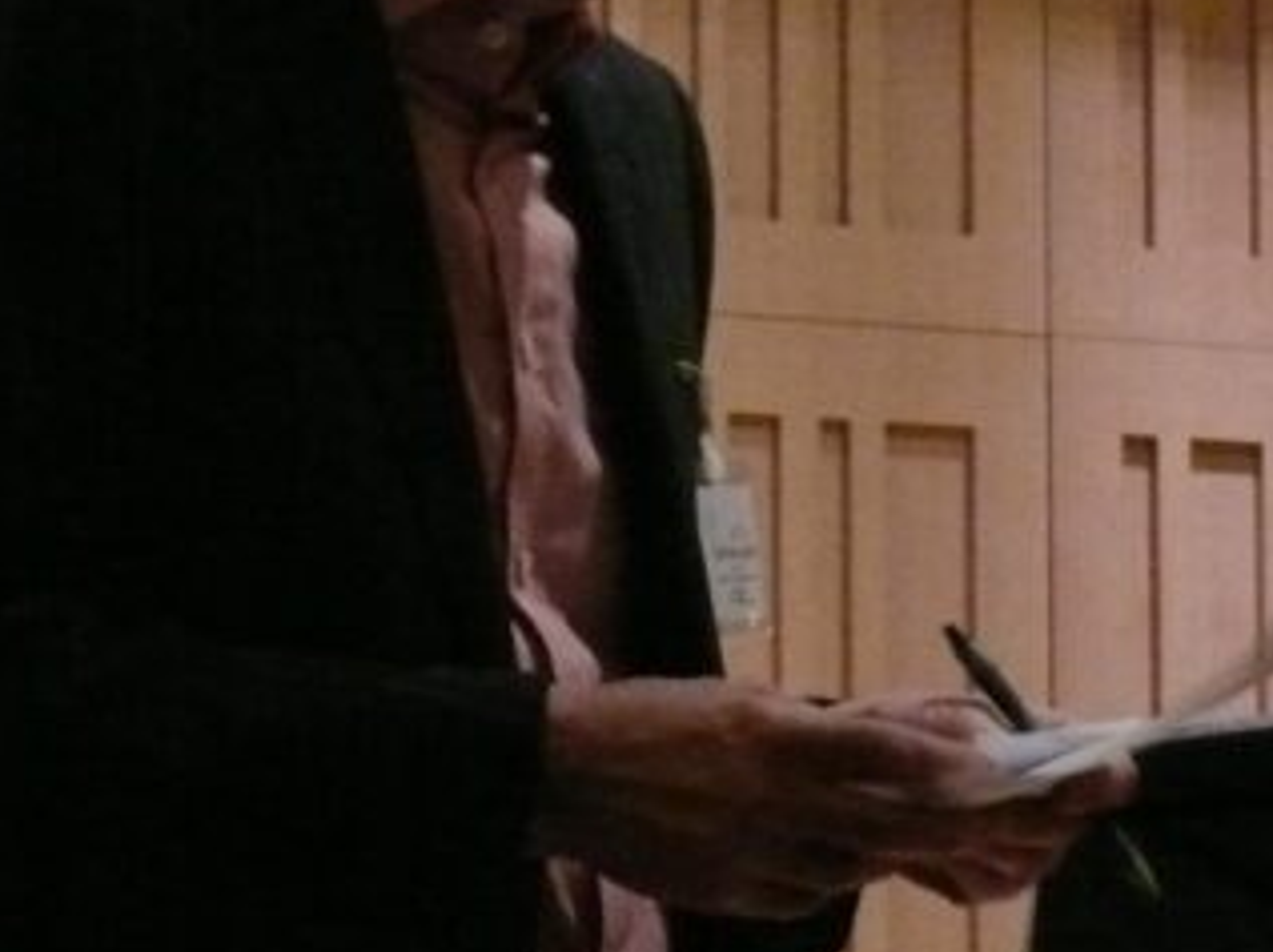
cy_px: -48
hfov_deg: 9.0
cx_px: 667
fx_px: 8081
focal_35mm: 220
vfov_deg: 6.7
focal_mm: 14.3
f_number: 3.2
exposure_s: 1/25
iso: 800
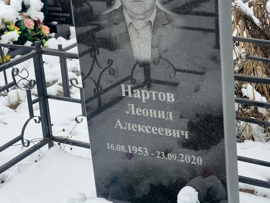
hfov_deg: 25.3
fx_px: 601
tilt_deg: -16.7
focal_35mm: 77
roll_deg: +1.2
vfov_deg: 19.1
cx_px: 135
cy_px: 102
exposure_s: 1/99
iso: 50
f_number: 2.8
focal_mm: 9
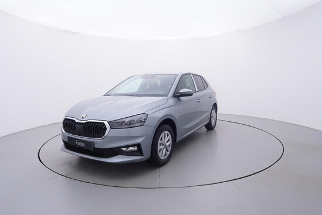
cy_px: 108
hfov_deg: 77.3
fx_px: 201
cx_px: 161
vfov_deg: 56.2
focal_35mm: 22
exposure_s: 1/80
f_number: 5
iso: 200
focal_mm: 15
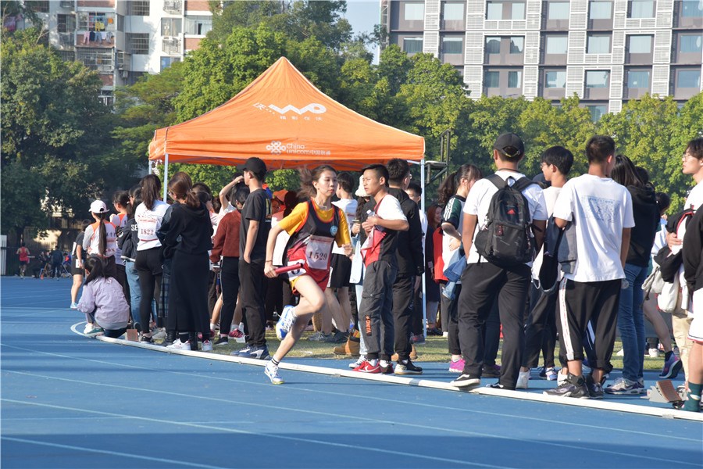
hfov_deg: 17.1
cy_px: 234
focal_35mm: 120
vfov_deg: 11.4
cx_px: 352
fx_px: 2343
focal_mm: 120
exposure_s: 1/640
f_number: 9
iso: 900
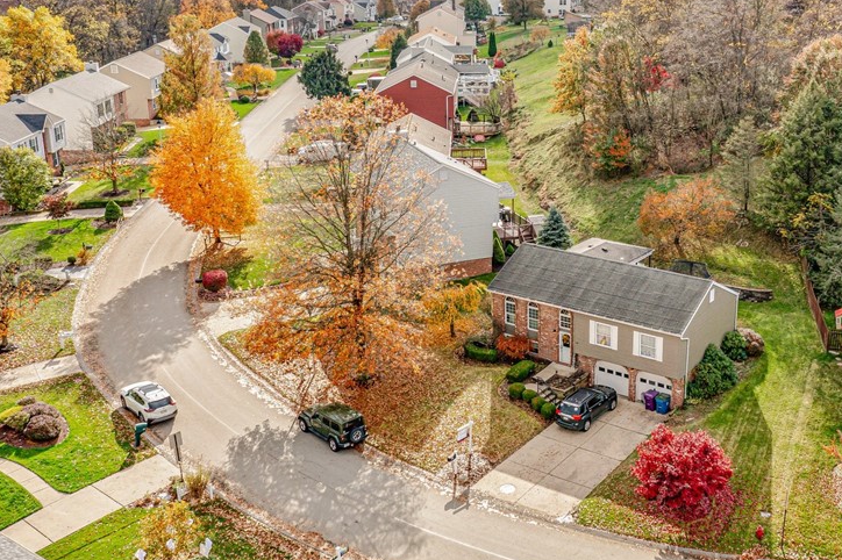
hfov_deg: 45.4
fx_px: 982
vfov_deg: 31.7
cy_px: 212
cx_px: 592
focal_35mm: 42
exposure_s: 1/200
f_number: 5
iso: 100
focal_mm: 10.26
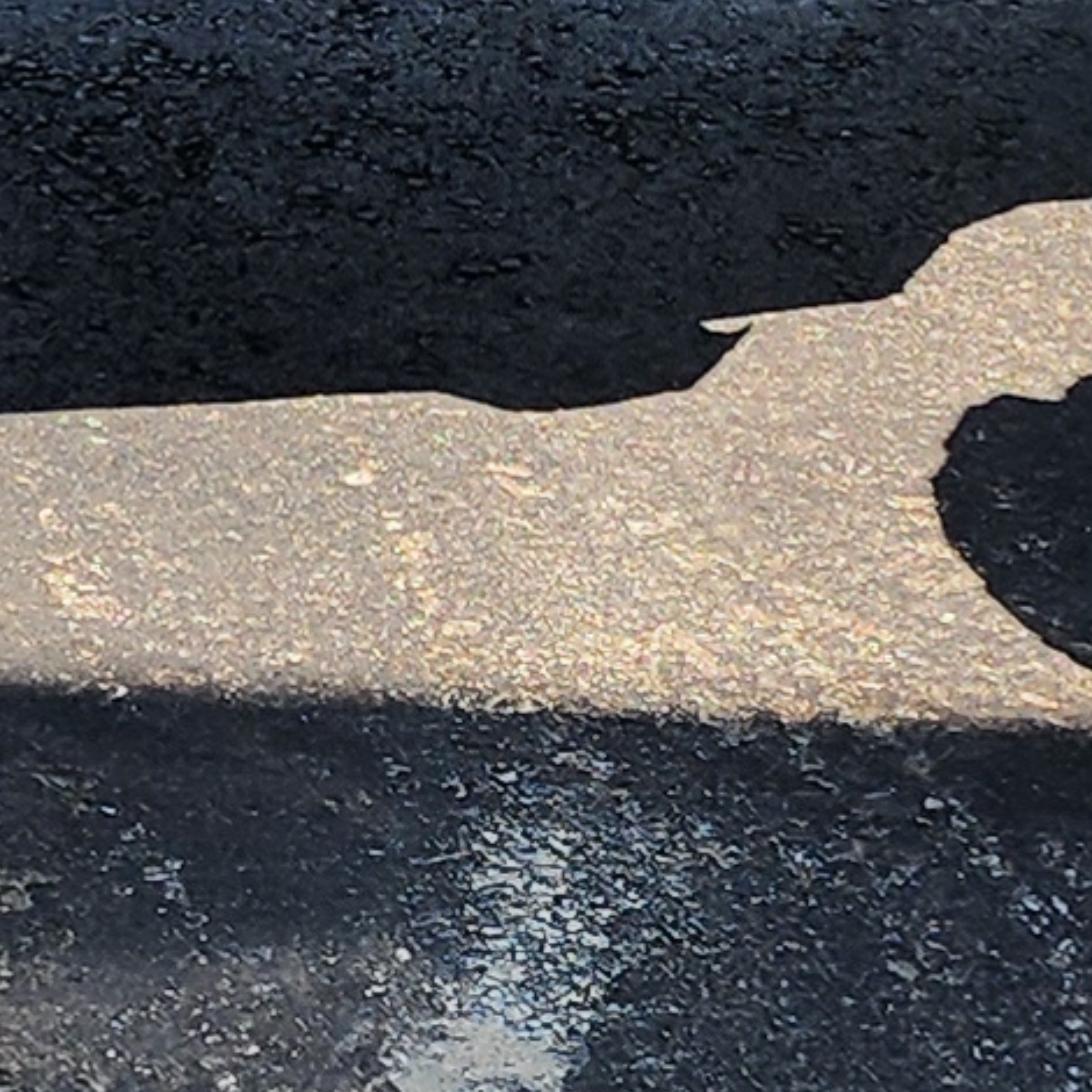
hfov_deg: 9.8
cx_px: -630
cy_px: -1436
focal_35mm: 173
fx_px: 6174
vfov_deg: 9.2
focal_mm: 6.4
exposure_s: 1/548
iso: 12
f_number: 1.8
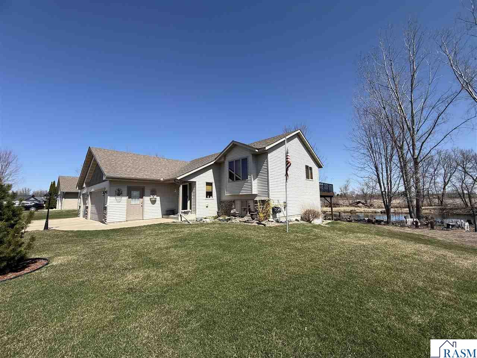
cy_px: 179
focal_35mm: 14
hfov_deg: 102.1
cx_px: 238
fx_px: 193
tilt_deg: +6.9
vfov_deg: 85.7
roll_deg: +0.8
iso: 50
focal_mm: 2.22
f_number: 2.2
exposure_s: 1/2841
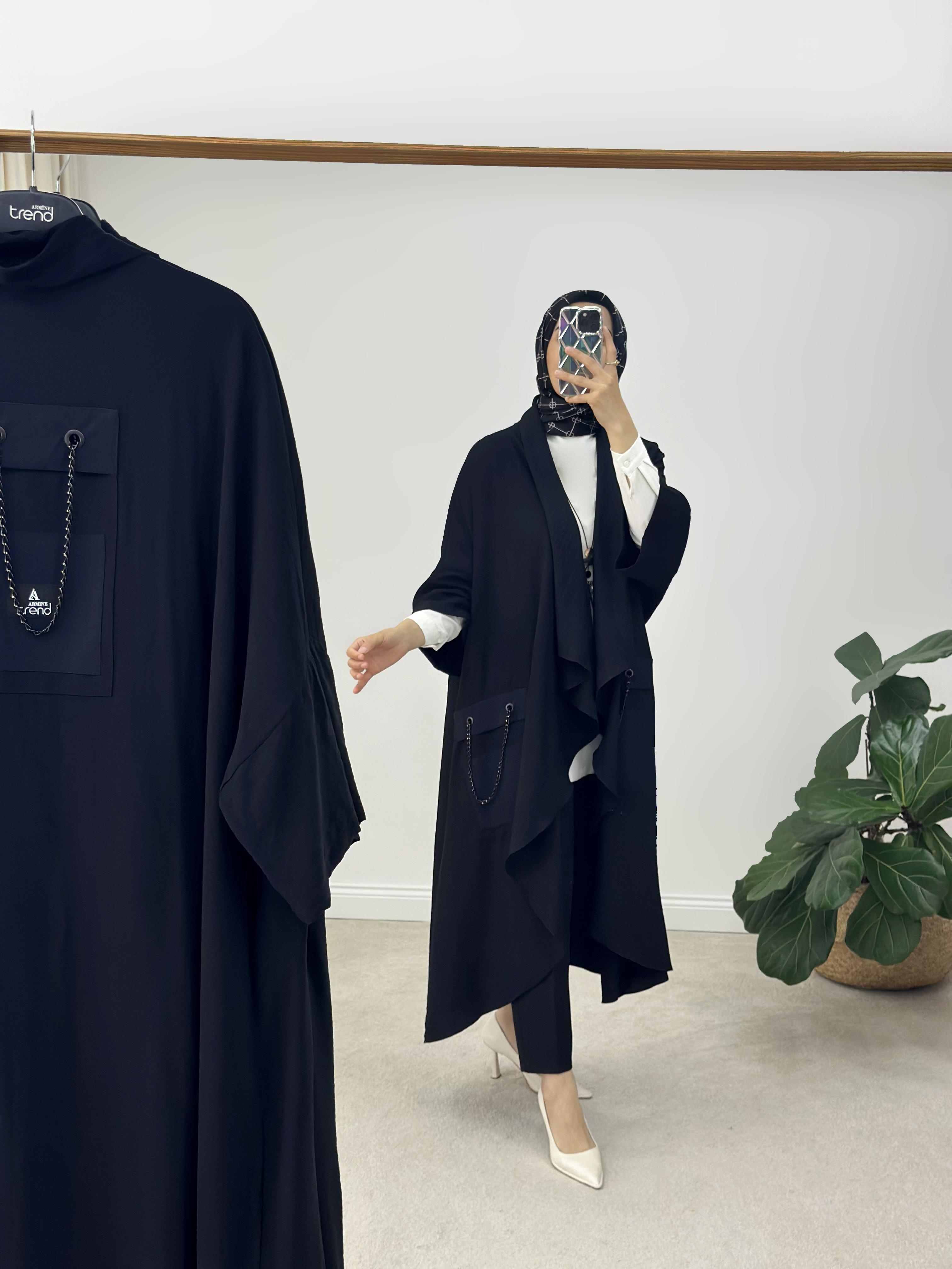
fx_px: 1760
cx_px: 476
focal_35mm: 48
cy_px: 634
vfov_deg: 39.7
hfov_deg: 30.3
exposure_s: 1/390
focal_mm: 6.86
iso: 80
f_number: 1.78
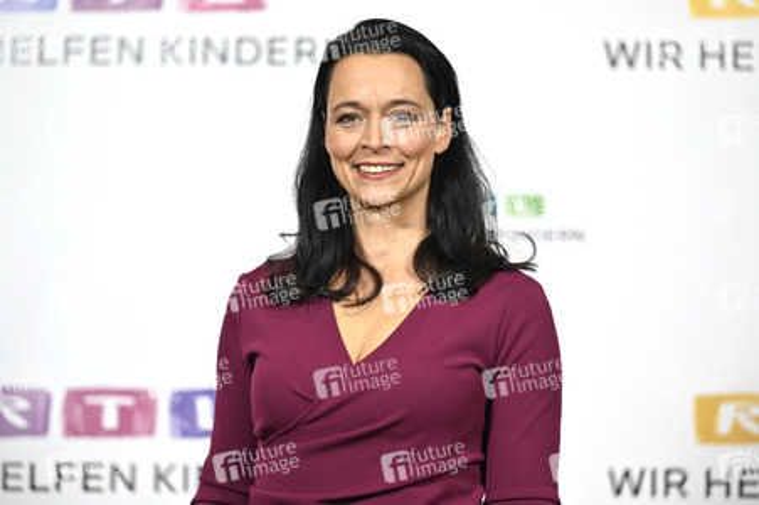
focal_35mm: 135
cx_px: 380
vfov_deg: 10.1
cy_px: 252
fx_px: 2844
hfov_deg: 15.2
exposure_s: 1/640
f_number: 2.8
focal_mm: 135
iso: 1000
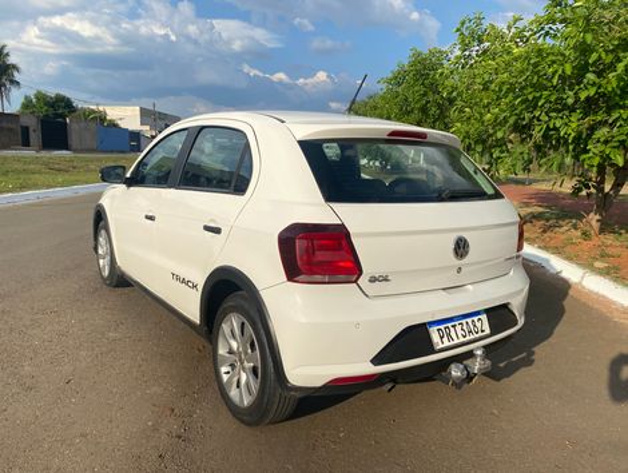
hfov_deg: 67.2
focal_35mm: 26
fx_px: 472
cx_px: 314
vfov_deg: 53.2
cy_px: 236
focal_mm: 4.25
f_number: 1.8
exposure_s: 1/4444
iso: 32
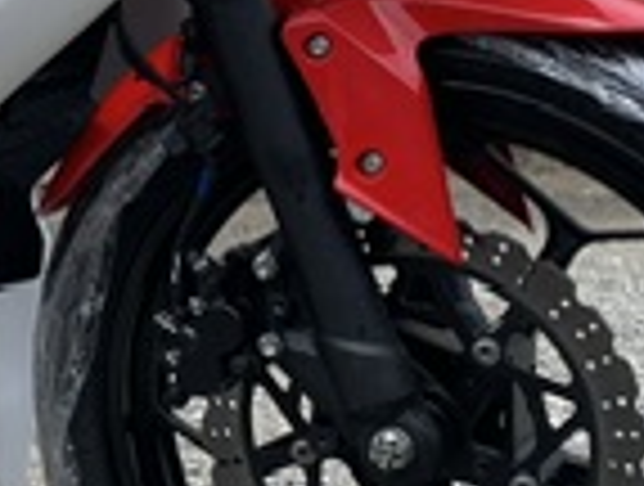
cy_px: 108
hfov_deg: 16.2
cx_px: -149
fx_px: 2164
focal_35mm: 116
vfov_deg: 12.8
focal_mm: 4.25
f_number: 1.8
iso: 25
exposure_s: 1/1718
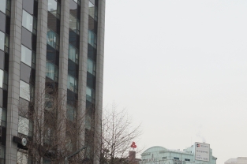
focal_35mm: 101
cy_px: 218
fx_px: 689
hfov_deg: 20.1
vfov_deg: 13.1
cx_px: 192
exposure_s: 1/400
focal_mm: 21
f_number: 6.3
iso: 200
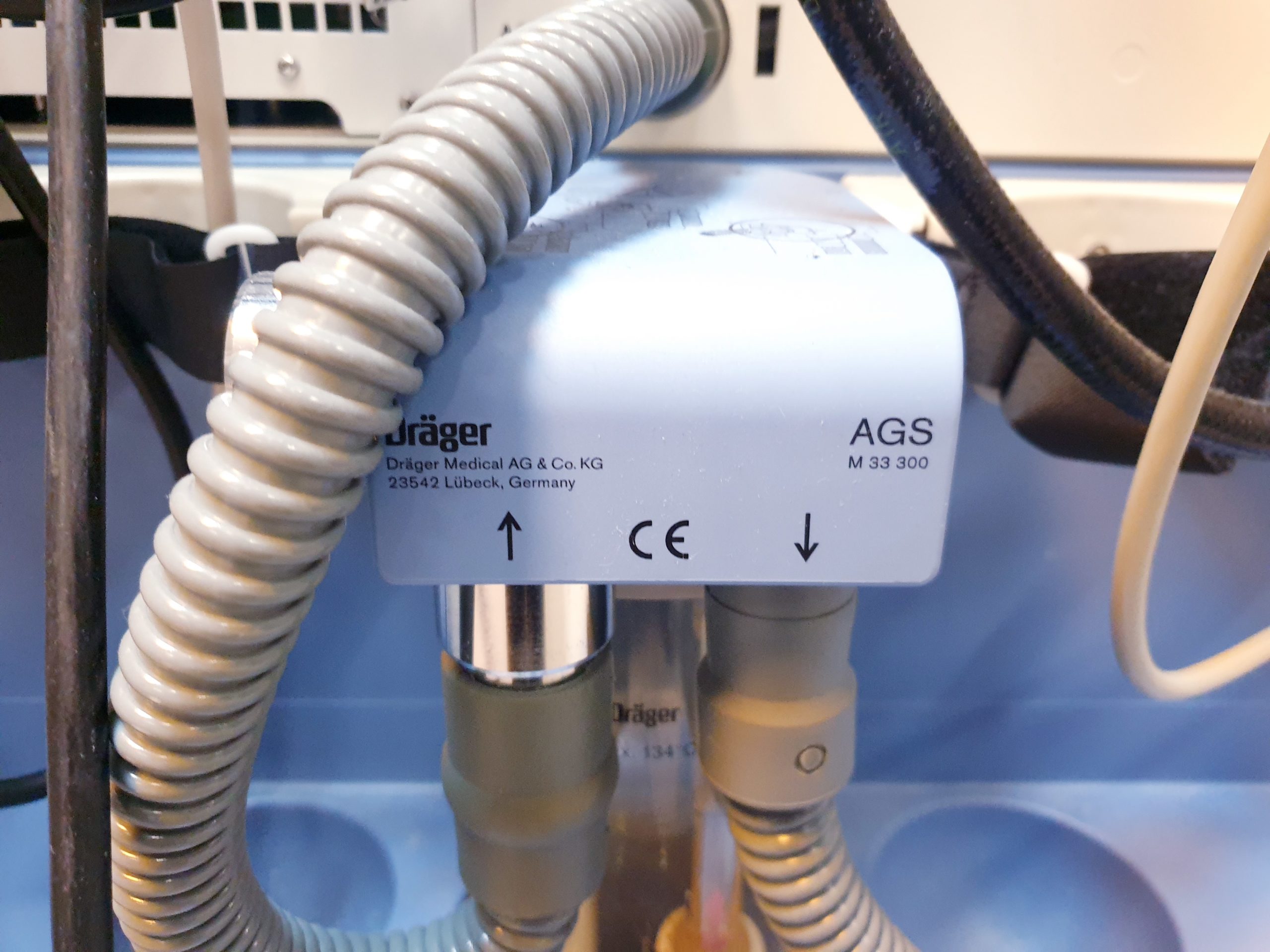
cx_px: 635
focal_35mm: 26
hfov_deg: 67.3
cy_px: 476
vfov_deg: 53.1
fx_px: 954
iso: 320
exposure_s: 1/33
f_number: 1.5
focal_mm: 4.3
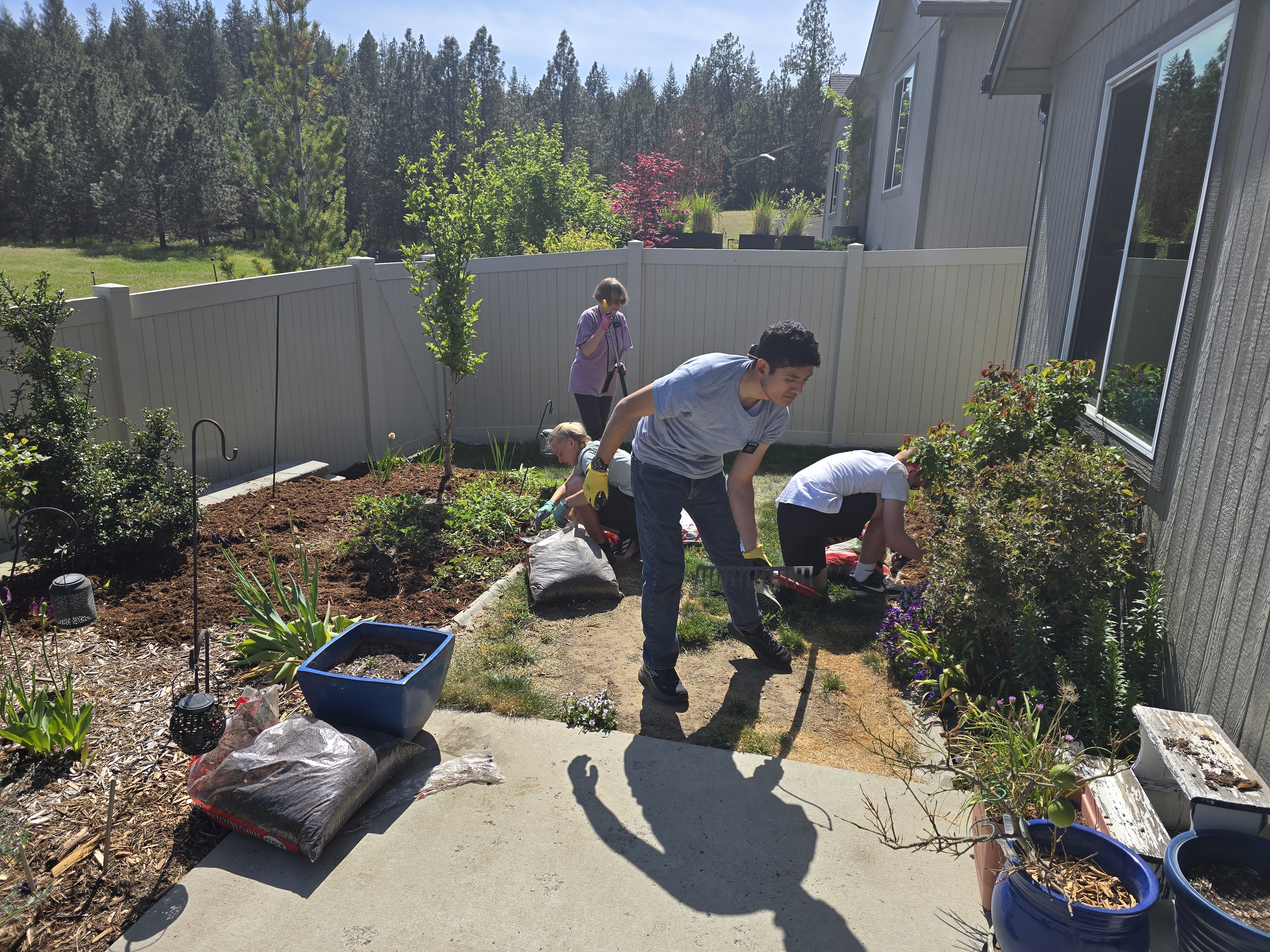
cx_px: 635
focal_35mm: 23
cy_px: 476
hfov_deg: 73.9
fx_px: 844
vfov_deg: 58.9
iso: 12
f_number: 1.7
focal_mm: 6.3
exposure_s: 1/734
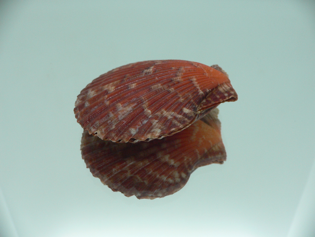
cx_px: 158
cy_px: 118
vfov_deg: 40.7
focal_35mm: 35
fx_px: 318
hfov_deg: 52.6
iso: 150
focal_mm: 4.6
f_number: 2.8
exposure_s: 1/60
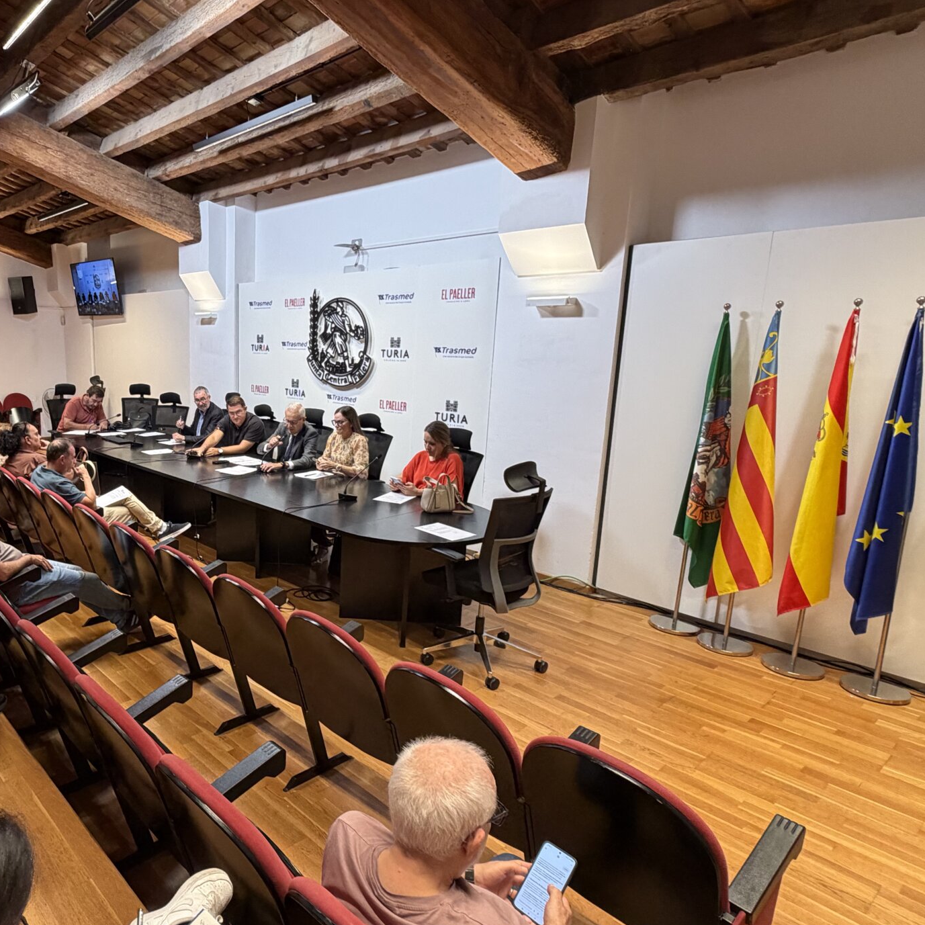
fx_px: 695
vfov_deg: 67.3
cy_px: 472
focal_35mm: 23
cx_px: 240
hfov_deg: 63.6
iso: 250
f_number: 2.2
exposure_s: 1/100
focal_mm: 2.22
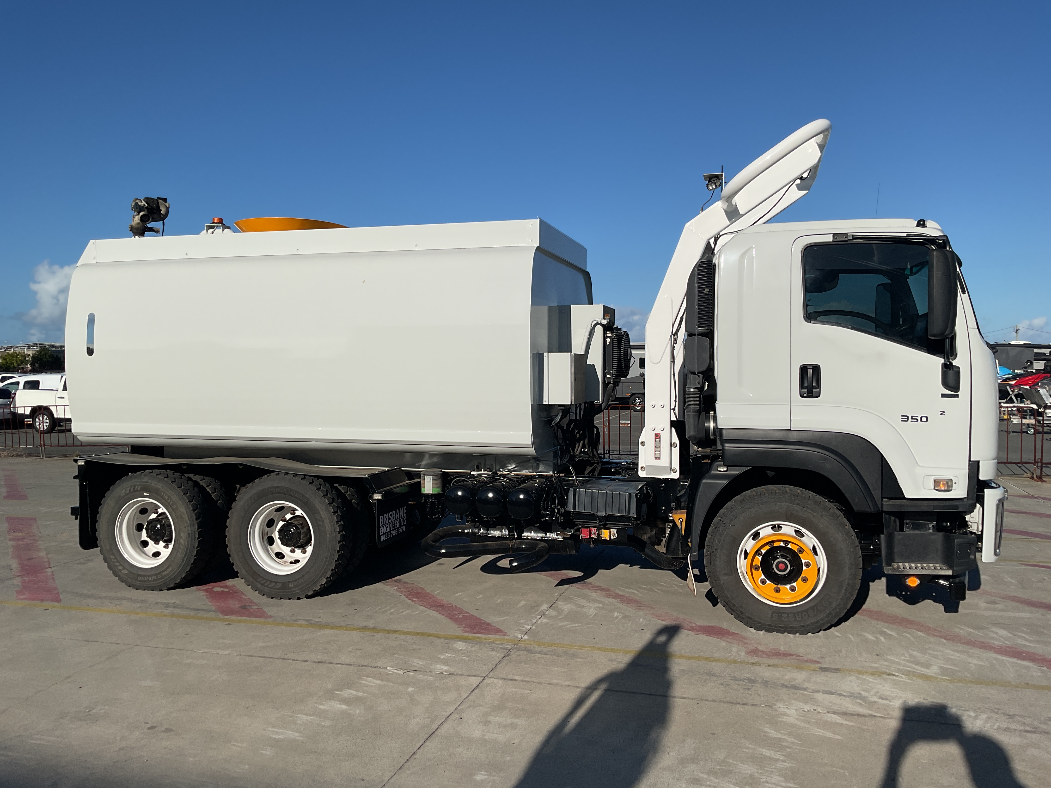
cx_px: 526
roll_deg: -0.8
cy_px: 394
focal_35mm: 29
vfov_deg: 48.2
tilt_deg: -1.9
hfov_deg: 61.7
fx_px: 880
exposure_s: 1/4785
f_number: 1.8
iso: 16
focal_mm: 3
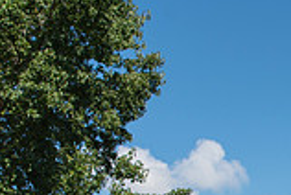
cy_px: 314
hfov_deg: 21.1
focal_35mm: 88
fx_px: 713
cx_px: 368
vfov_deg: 14.3
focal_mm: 24
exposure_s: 1/1600
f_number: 5.6
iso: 200
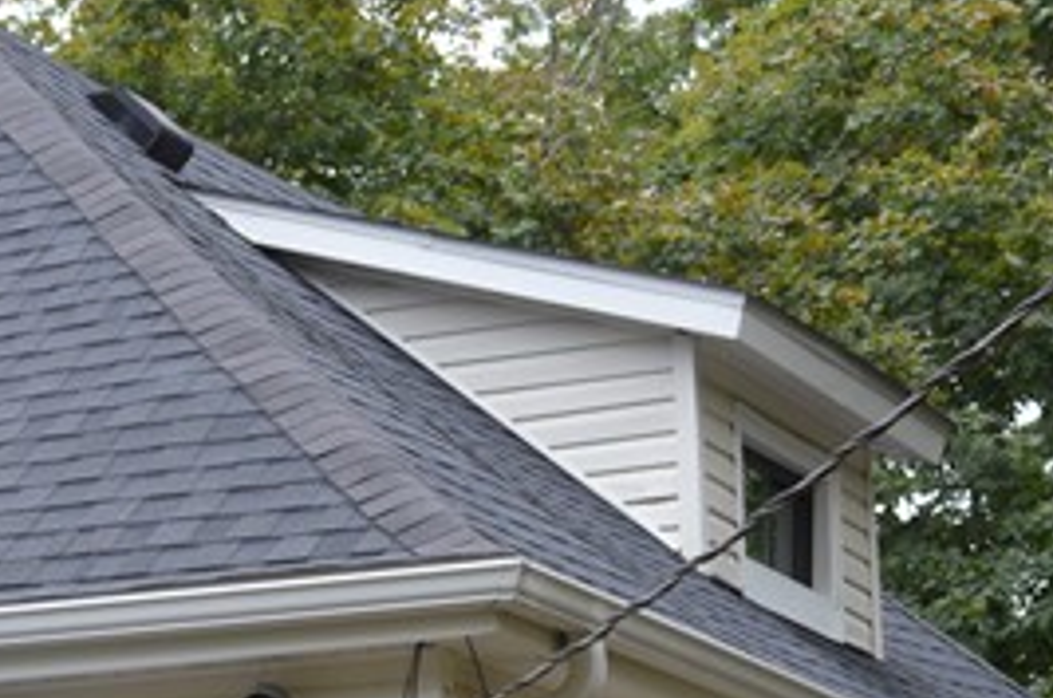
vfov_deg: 8.4
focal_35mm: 159
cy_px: 1033
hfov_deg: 12.8
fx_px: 4642
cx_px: 112
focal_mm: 26
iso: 100
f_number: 5.6
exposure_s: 1/125
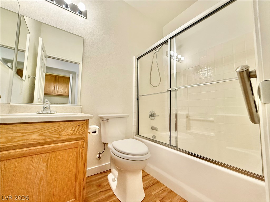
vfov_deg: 85.7
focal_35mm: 14
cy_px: 101
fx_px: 109
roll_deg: -1.1
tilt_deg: +3.8
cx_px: 135
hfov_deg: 102.1
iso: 200
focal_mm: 2.22
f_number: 2.2
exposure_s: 1/120
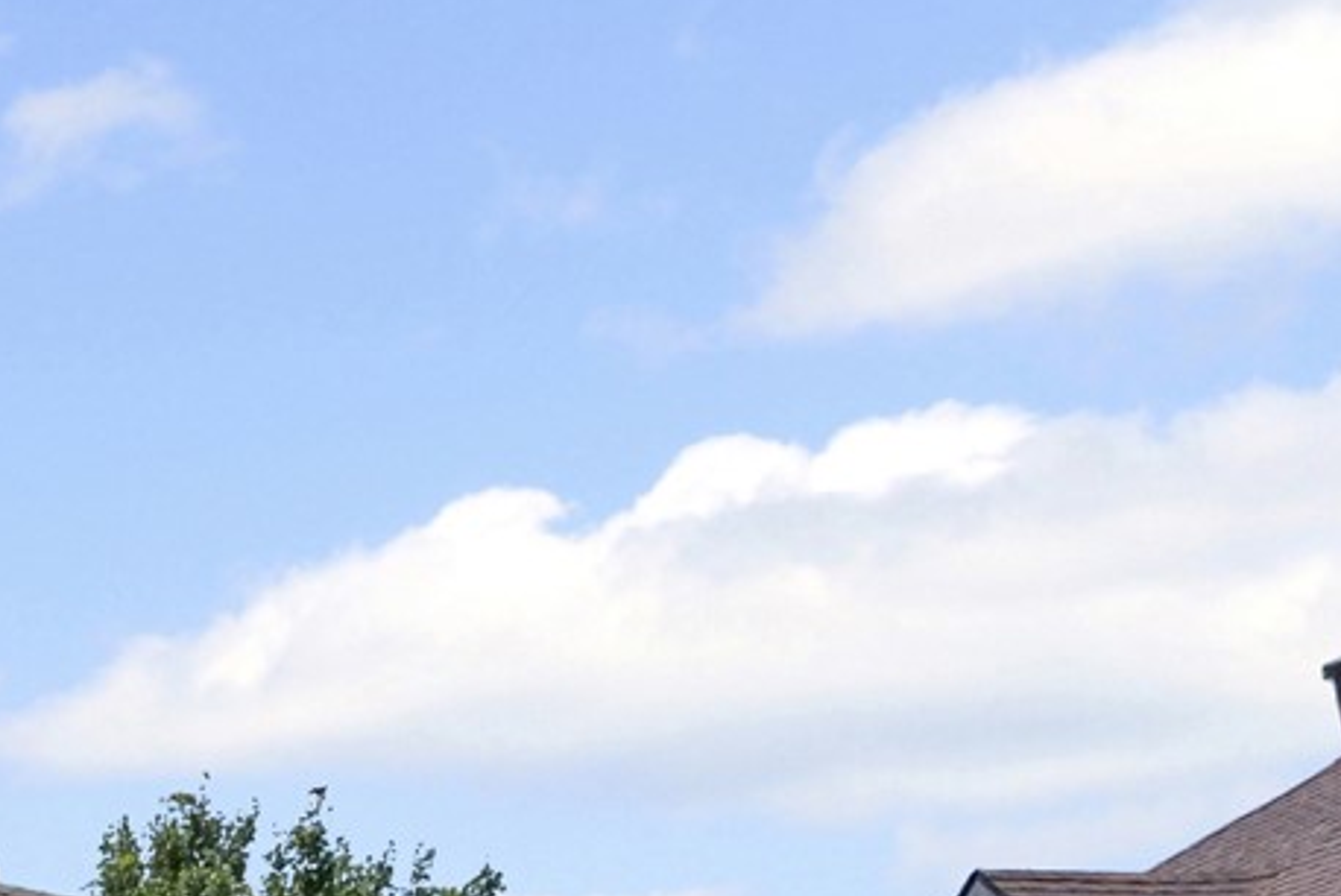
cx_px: -527
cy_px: 1886
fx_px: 3578
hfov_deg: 19.2
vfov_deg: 12.3
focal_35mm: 96
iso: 640
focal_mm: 22
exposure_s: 1/1600
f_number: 9
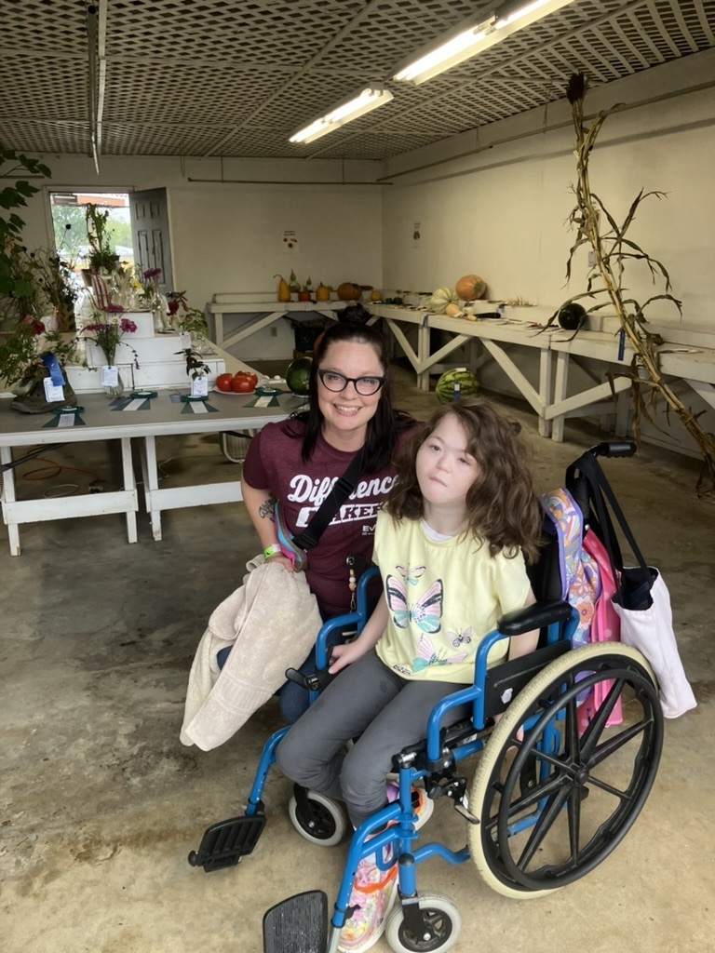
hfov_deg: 49.7
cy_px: 476
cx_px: 358
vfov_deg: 63.4
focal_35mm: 28
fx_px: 771
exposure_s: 1/120
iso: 50
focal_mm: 3.99
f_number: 1.8
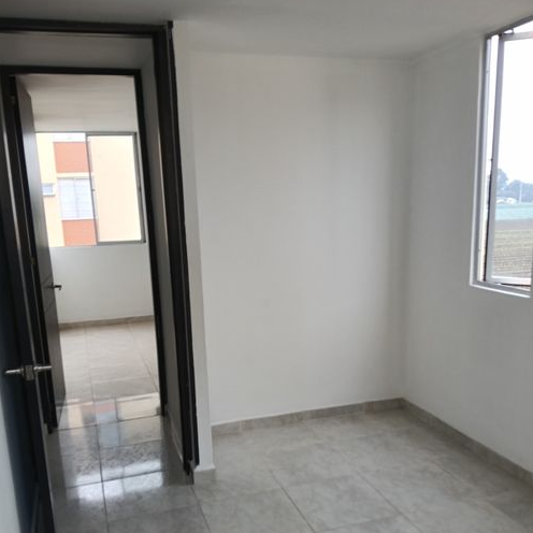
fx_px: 557
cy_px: 329
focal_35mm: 32
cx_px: 265
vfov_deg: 50.7
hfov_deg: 51.1
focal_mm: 3.98
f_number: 1.8
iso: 64
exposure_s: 1/120
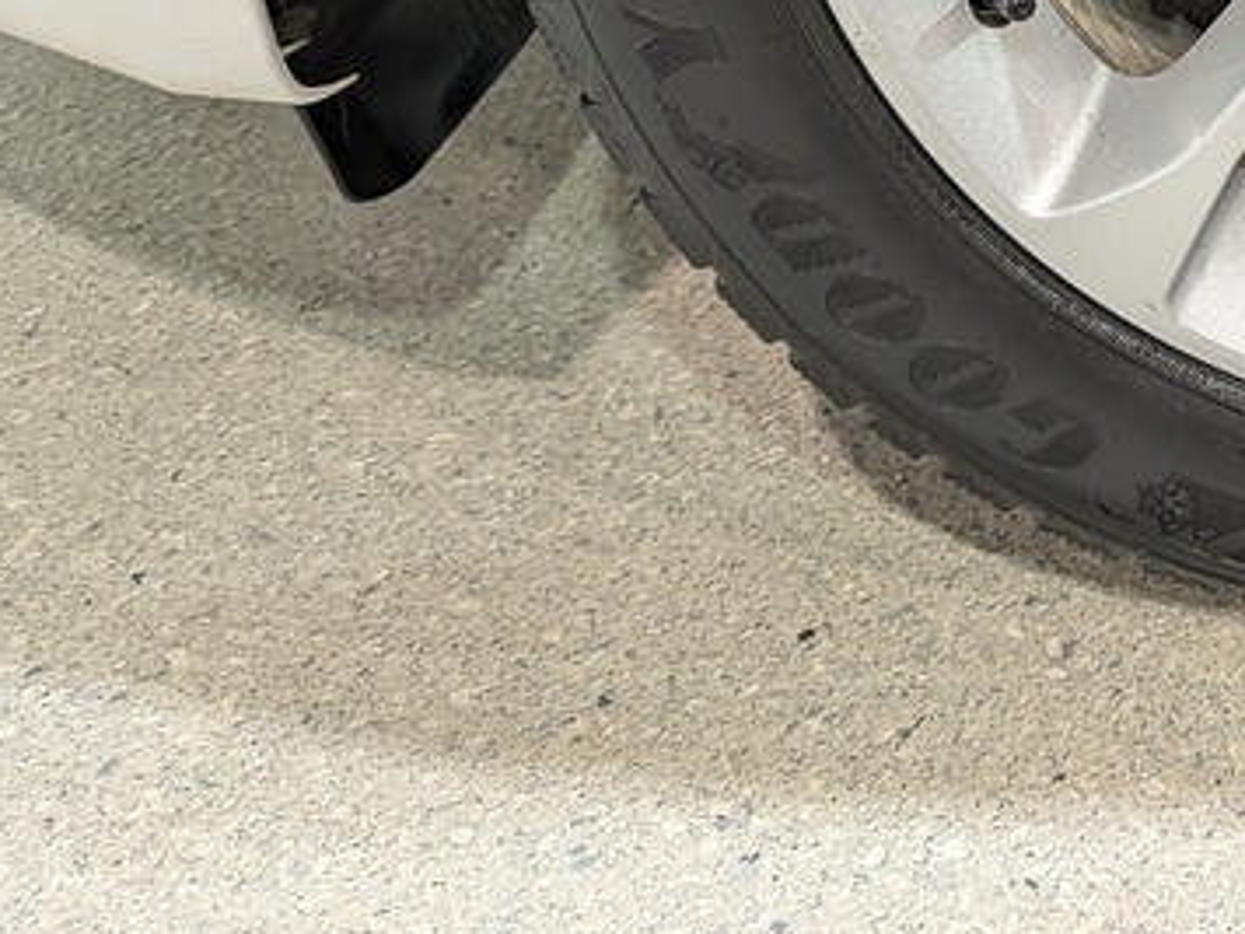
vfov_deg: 19.1
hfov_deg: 25.0
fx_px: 2482
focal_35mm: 69
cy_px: -395
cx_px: 1553
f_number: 1.7
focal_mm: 4.53
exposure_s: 1/40
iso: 47
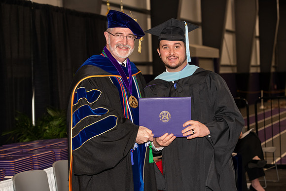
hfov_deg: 23.9
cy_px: 96
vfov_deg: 16.1
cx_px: 143
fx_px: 675
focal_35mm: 85
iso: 1000
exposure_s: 1/200
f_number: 5.6
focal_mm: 85
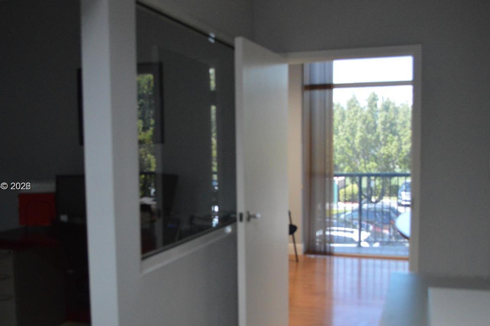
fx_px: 517
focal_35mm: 38
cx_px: 220
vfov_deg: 34.9
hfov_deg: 50.7
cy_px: 187
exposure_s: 1/500
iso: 2500
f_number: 3.8
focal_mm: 20
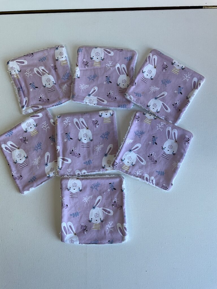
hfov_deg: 48.2
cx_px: 108
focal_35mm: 29
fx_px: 242
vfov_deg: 61.7
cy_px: 144
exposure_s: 1/100
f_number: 1.8
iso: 20
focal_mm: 3
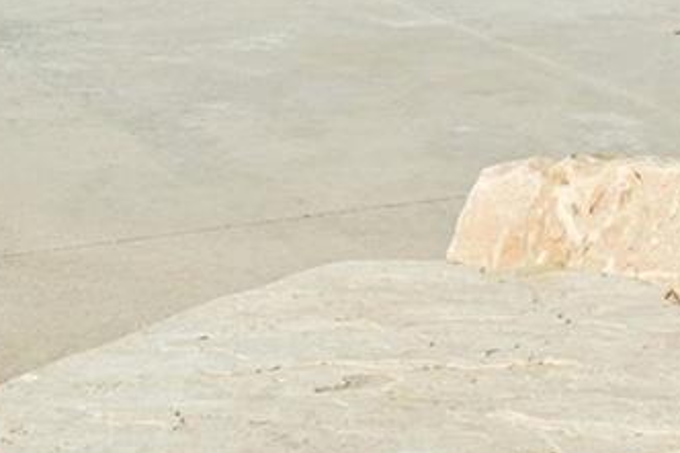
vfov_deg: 9.8
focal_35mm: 130
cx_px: 954
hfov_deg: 14.9
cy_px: -428
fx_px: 2454
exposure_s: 1/2500
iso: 400
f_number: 8
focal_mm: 18
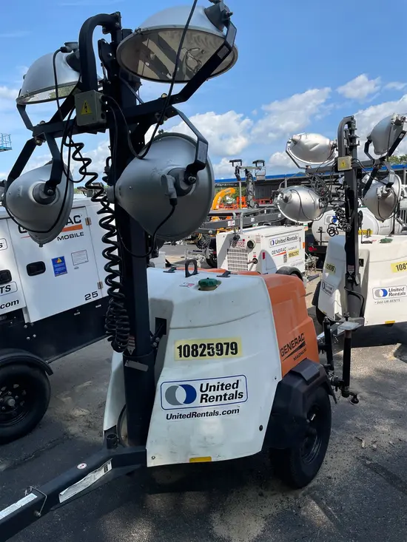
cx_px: 204
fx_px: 407
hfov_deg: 53.1
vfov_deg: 67.3
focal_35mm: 26
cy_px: 271
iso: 50
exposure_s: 1/3610
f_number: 1.6
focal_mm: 4.2
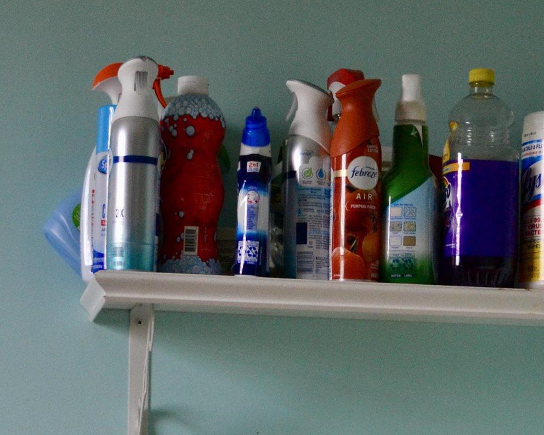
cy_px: 465
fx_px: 2035
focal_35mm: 126
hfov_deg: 15.2
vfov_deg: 12.0
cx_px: 351
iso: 1000
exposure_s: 1/60
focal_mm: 29
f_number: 4.5
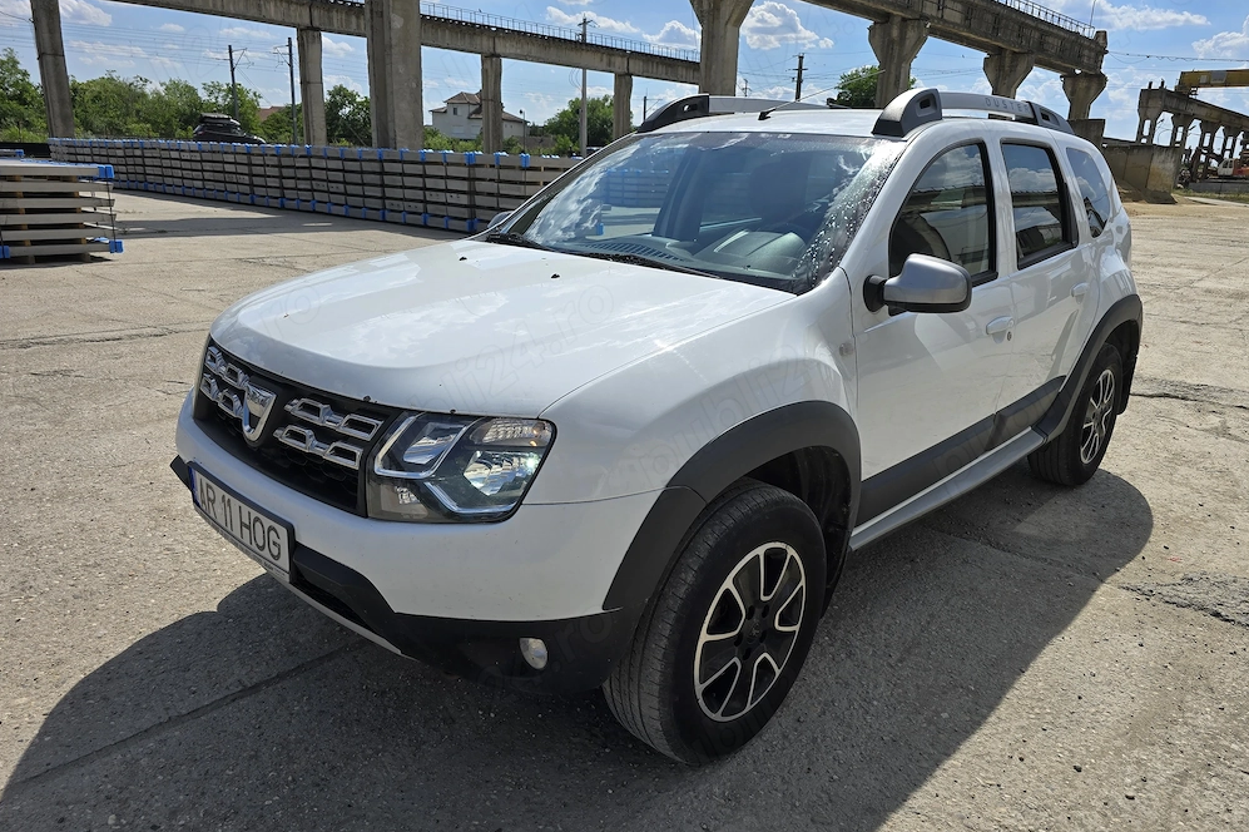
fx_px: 832
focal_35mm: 24
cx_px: 625
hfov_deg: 73.8
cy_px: 407
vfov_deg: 53.1
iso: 12
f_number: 1.7
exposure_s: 1/1182
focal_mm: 6.3
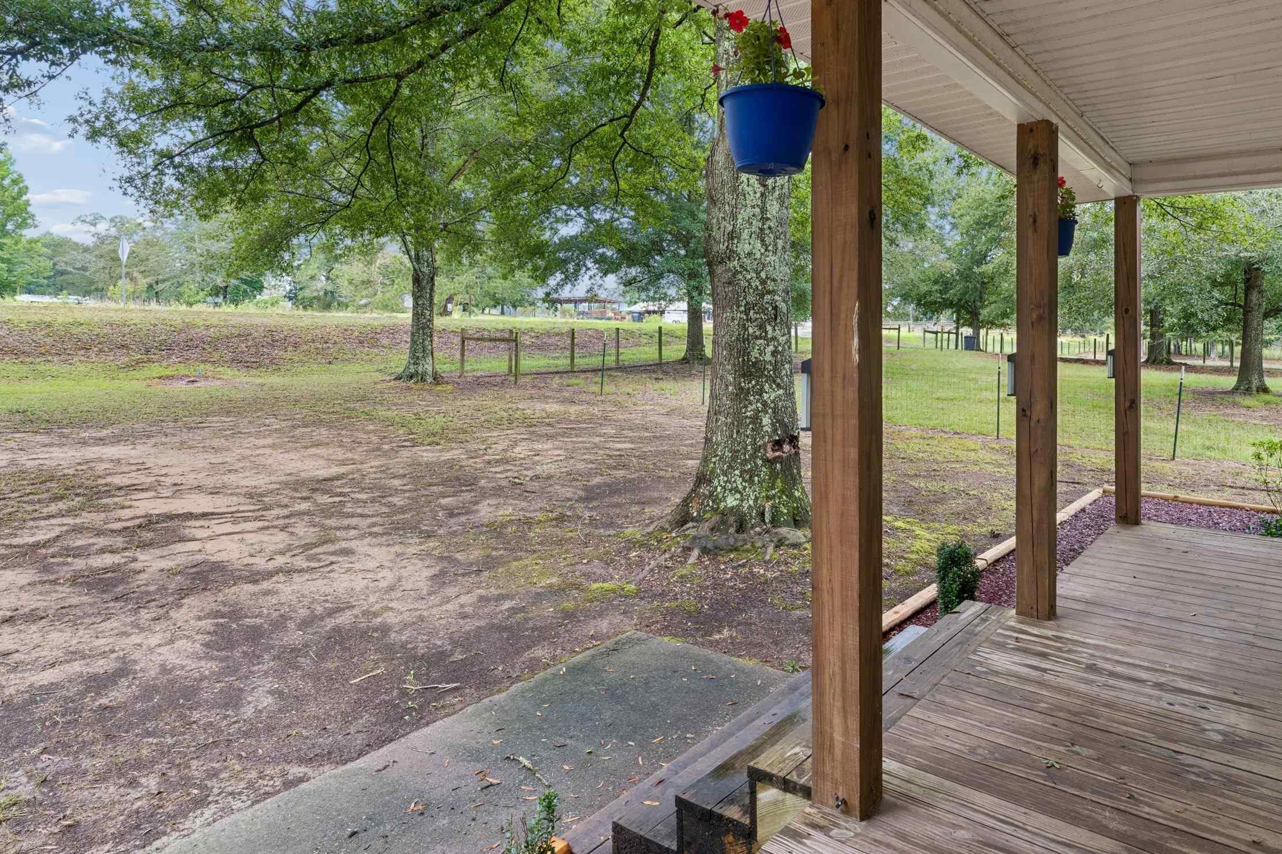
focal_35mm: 22
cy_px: 346
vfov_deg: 56.8
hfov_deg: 78.2
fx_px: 783
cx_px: 727
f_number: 13
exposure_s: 1/13
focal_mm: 16
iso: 400
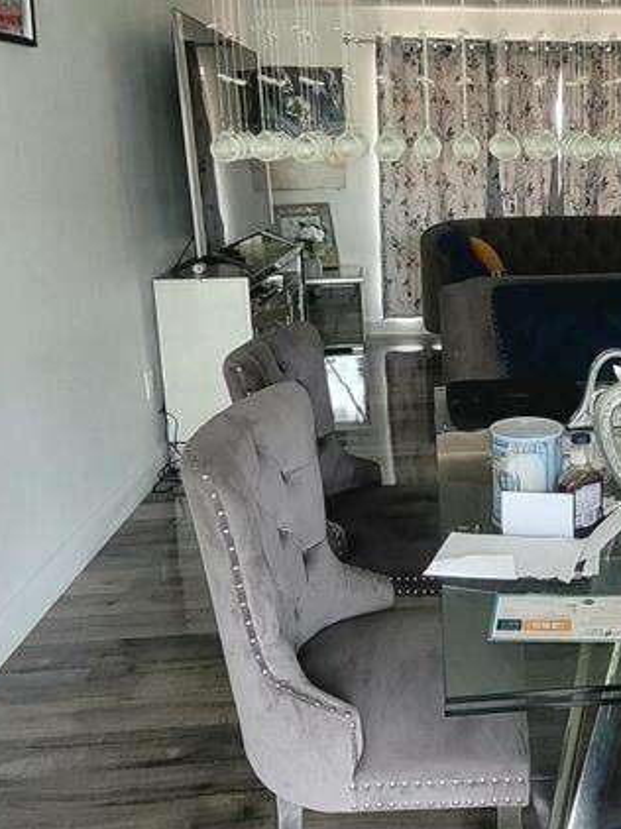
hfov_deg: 36.4
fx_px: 886
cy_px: 314
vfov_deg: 49.7
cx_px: 548
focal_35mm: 37
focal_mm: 1.74
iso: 250
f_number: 2.2
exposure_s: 1/60
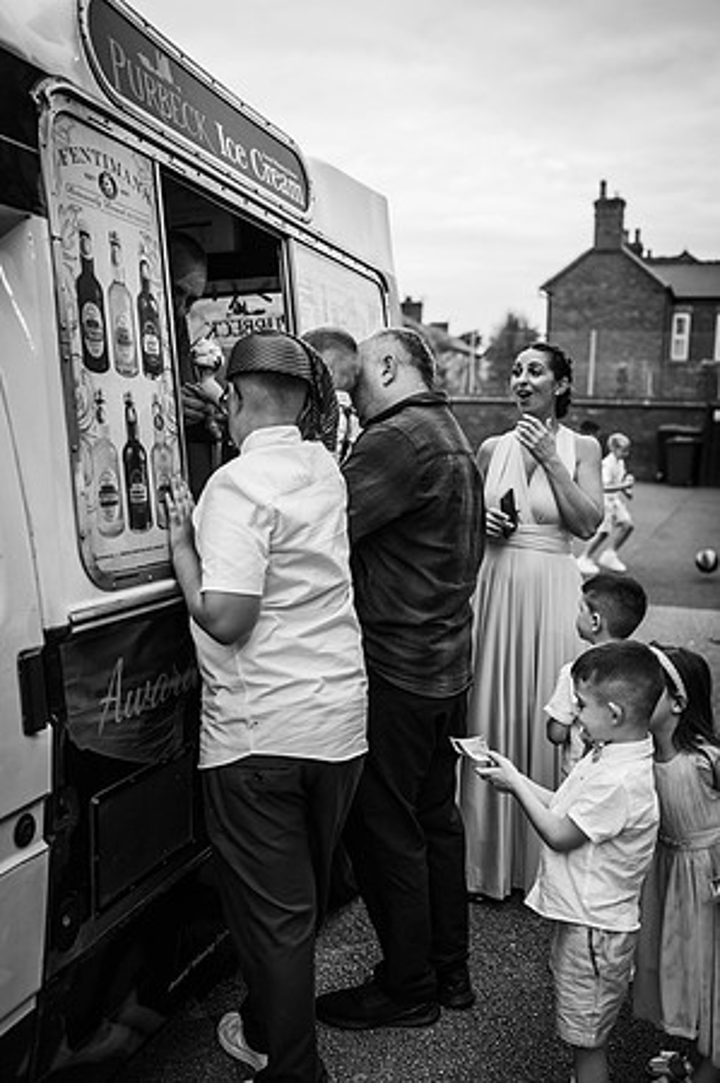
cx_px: 360
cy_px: 542
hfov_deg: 37.8
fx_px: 1052
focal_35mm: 35
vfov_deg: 54.5
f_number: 2.2
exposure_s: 1/200
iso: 500
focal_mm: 35
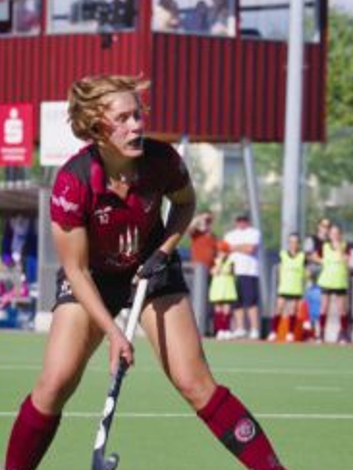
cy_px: 310
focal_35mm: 316
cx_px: 216
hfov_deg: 4.7
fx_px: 4297
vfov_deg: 6.3
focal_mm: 160
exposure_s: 1/5000
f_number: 8
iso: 1600
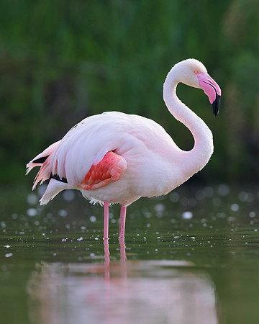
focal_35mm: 685
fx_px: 6559
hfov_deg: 2.3
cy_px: 195
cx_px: 213
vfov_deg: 2.8
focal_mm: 400
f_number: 5
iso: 220
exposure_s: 1/640
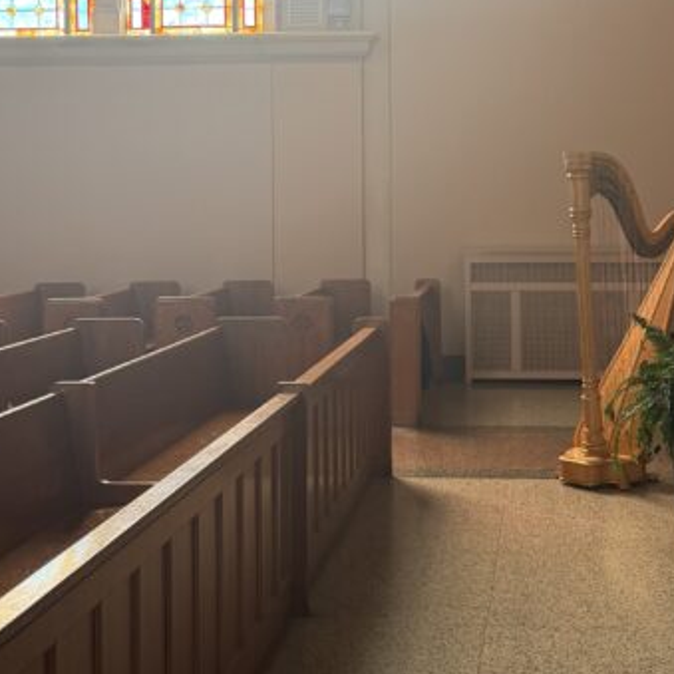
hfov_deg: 26.8
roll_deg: +0.9
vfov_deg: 26.7
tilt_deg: +0.6
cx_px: 414
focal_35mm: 64
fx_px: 1410
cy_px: 199
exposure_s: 1/97
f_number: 1.78
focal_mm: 6.76
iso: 200
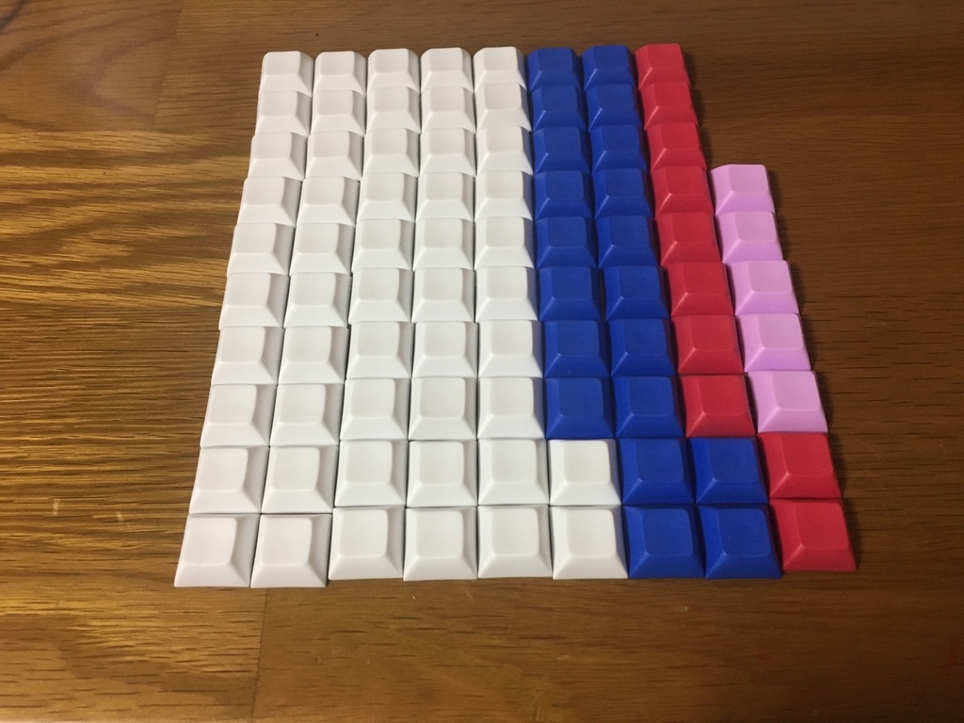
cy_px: 362
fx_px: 808
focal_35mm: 29
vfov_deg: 48.2
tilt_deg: -60.0
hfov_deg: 61.7
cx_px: 482
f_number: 2.2
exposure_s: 1/30
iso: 160
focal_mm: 4.15
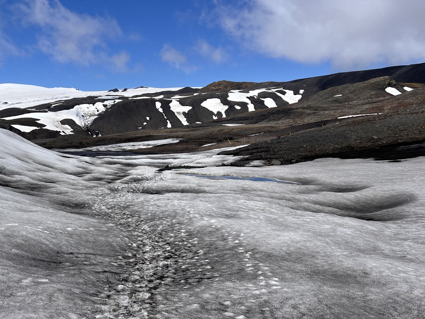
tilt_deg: -8.1
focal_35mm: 37
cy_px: 203
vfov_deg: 38.4
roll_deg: +1.7
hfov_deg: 49.8
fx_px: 454
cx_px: 167
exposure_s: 1/8696
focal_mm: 5.7
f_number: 1.5
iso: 50
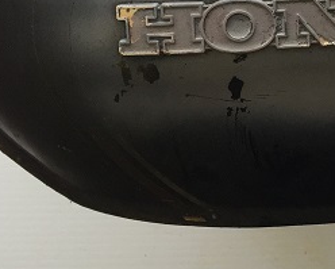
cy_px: -20
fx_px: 923
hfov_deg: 19.4
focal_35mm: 93
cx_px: 404
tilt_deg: -83.3
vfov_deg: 16.1
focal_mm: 4.15
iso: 50
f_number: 2.2
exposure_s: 1/120
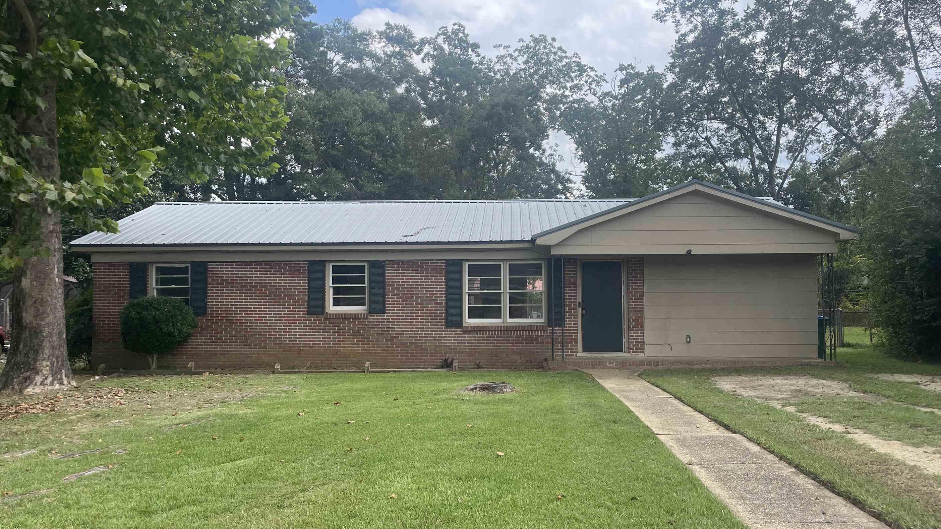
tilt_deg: +2.0
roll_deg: +1.4
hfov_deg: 62.6
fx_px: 774
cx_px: 487
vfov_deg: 37.7
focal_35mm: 31
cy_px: 288
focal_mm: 4.2
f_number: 1.6
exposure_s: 1/1289
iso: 32
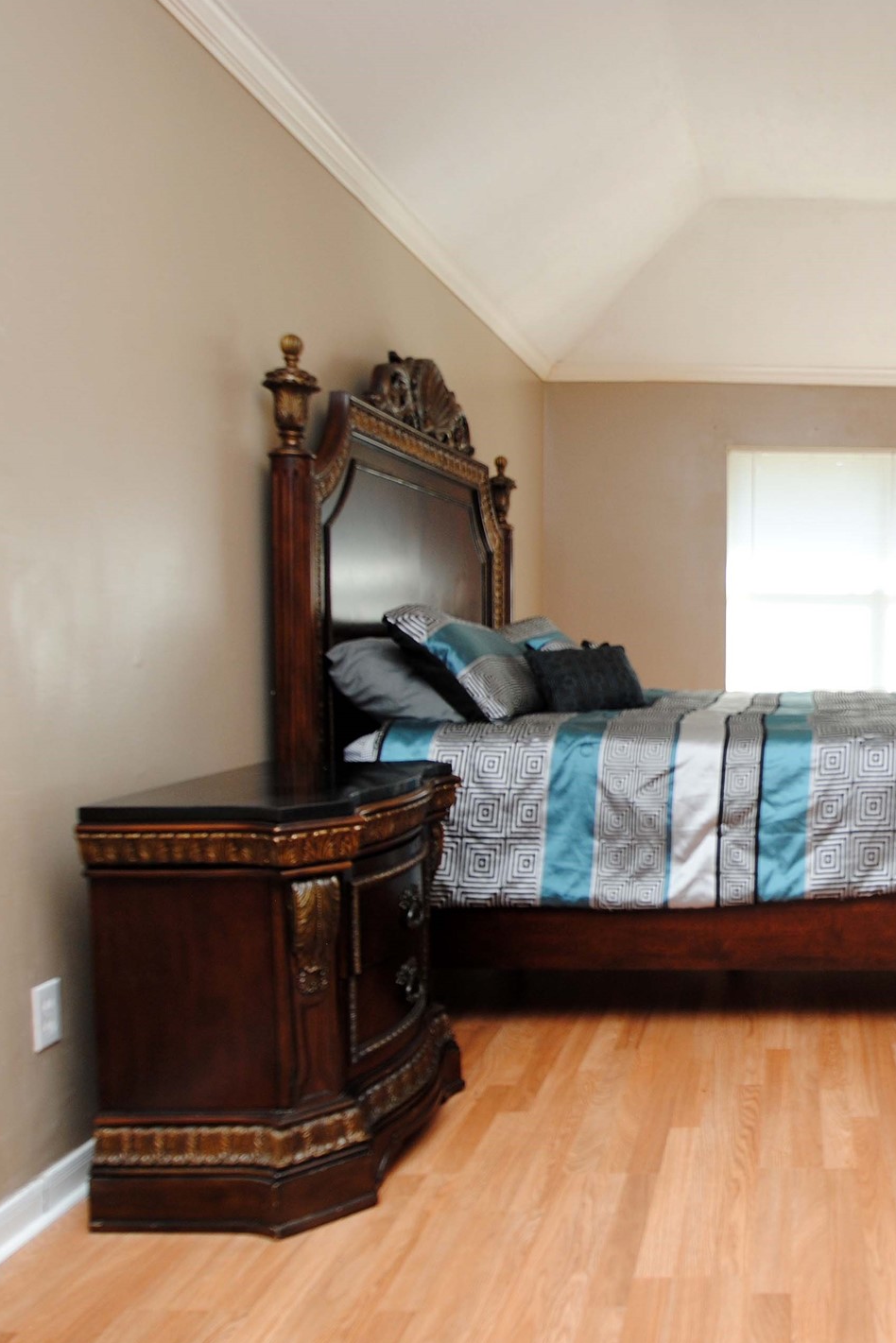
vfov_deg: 62.3
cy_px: 678
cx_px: 825
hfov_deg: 40.3
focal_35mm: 30
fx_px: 1111
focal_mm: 13
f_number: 4
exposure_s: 1/60
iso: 200
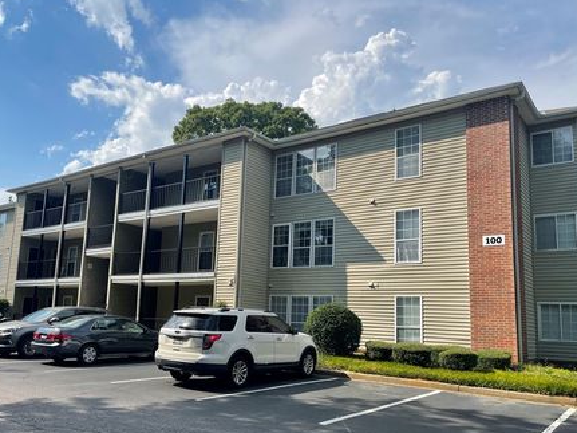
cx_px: 261
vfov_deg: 48.1
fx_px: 483
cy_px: 241
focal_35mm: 29
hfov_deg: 61.6
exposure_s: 1/4049
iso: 32
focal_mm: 5.1
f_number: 1.6
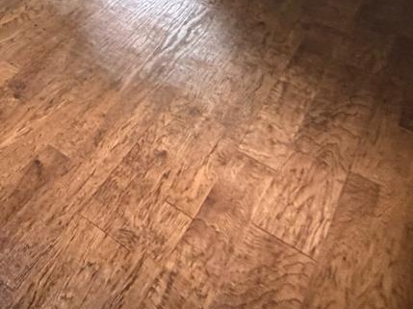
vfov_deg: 21.7
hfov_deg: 31.8
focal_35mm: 49
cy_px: -216
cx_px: -94
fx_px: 584
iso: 320
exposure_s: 1/60
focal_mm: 2.22
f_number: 2.2
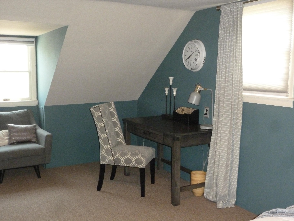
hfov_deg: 49.0
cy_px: 110
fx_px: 323
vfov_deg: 37.7
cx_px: 147
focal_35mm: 38
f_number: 3.8
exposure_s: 1/60
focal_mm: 6.8
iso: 640
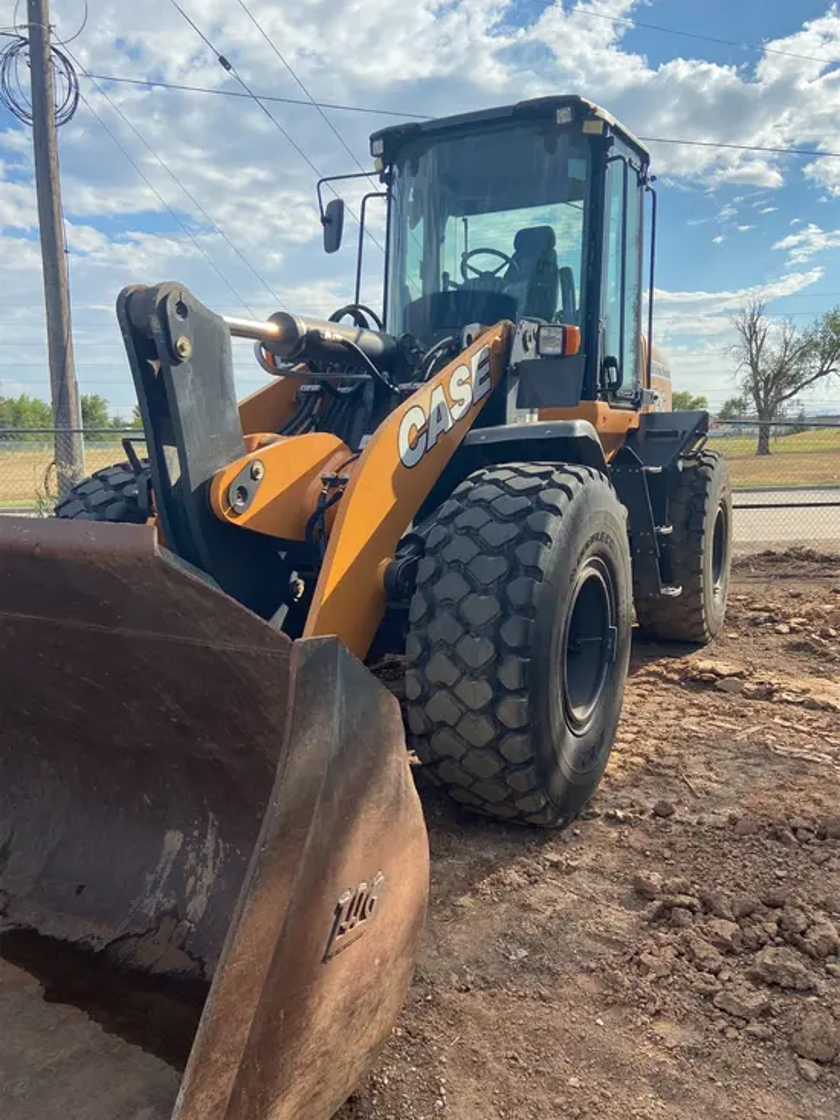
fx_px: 841
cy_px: 560
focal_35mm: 26
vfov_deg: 67.3
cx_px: 420
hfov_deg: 53.1
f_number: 1.8
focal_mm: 4.25
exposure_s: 1/1996
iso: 32
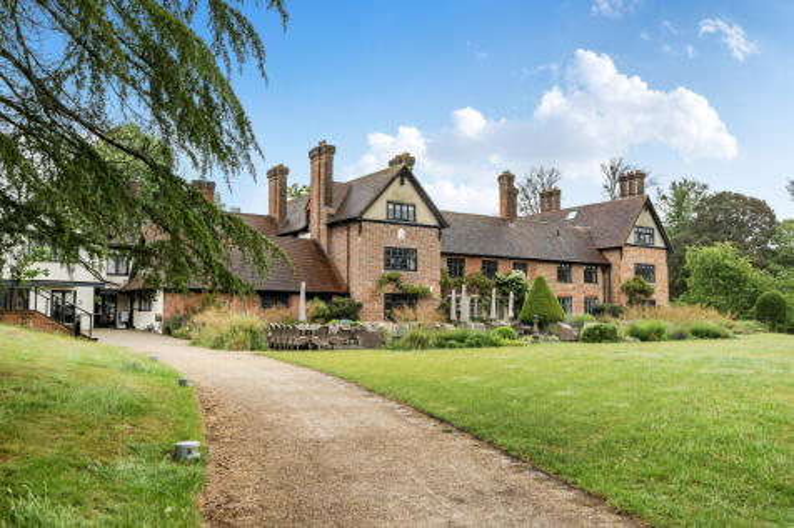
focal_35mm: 30
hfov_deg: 61.9
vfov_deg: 43.6
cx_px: 397
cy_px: 264
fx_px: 661
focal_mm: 20
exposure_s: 1/500
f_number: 8
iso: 400
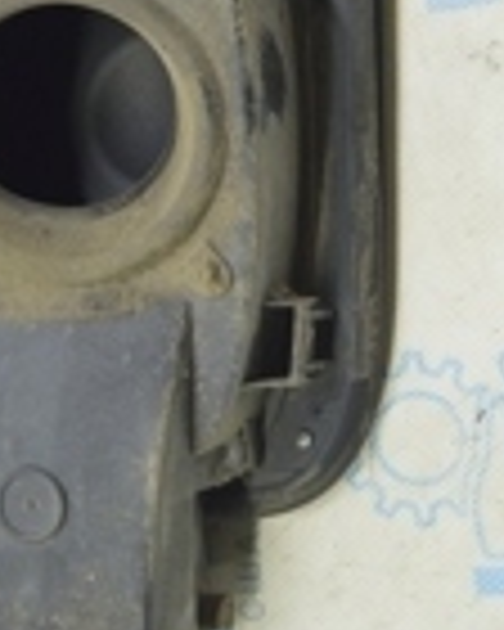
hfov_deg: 17.3
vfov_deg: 21.9
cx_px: 7
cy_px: 220
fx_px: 1622
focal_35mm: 87
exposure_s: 1/40
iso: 400
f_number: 3.5
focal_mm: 18
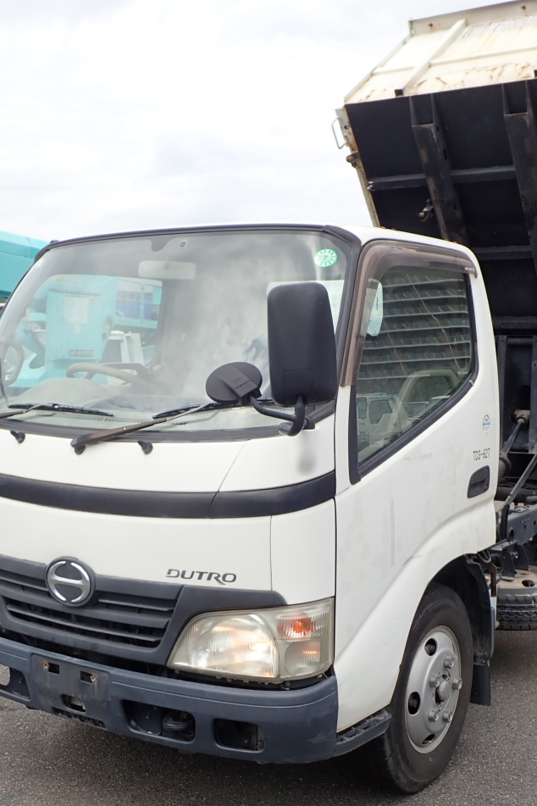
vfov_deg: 46.4
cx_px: 332
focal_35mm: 42
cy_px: 400
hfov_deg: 31.8
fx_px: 940
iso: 100
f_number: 3.2
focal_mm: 5.5
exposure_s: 1/640
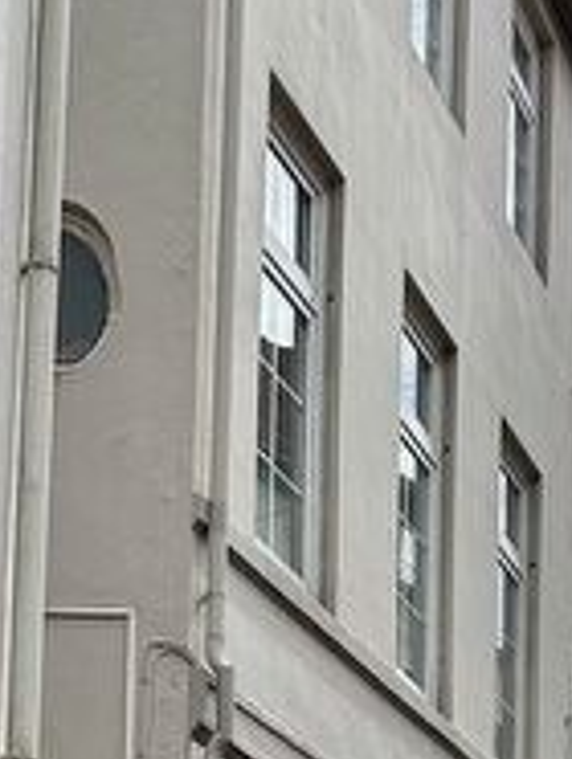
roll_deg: -1.5
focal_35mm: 103
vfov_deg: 16.8
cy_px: 1216
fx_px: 2264
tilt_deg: +5.3
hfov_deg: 13.8
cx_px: 764
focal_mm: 6.86
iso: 80
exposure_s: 1/3472
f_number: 1.78
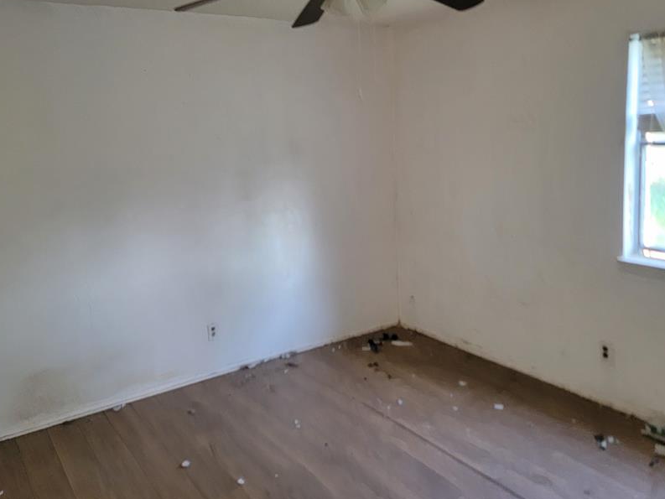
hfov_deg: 58.3
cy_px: 181
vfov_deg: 45.0
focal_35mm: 31
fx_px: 596
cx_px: 315
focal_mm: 6.7
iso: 250
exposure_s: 1/40
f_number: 1.8
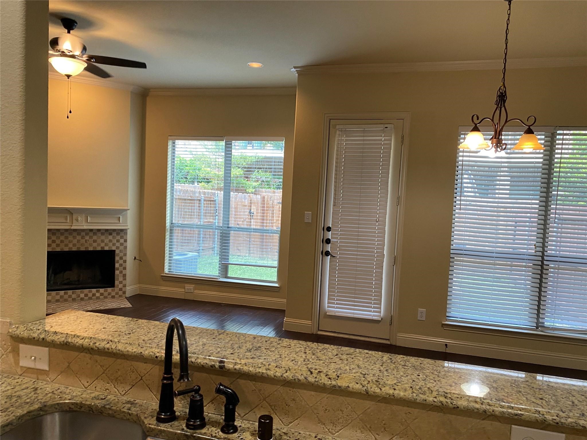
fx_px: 441
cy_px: 220
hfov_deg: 67.3
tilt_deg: -4.4
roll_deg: -1.5
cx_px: 294
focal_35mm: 26
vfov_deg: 53.1
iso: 100
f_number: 1.8
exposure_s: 1/60
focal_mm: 4.25
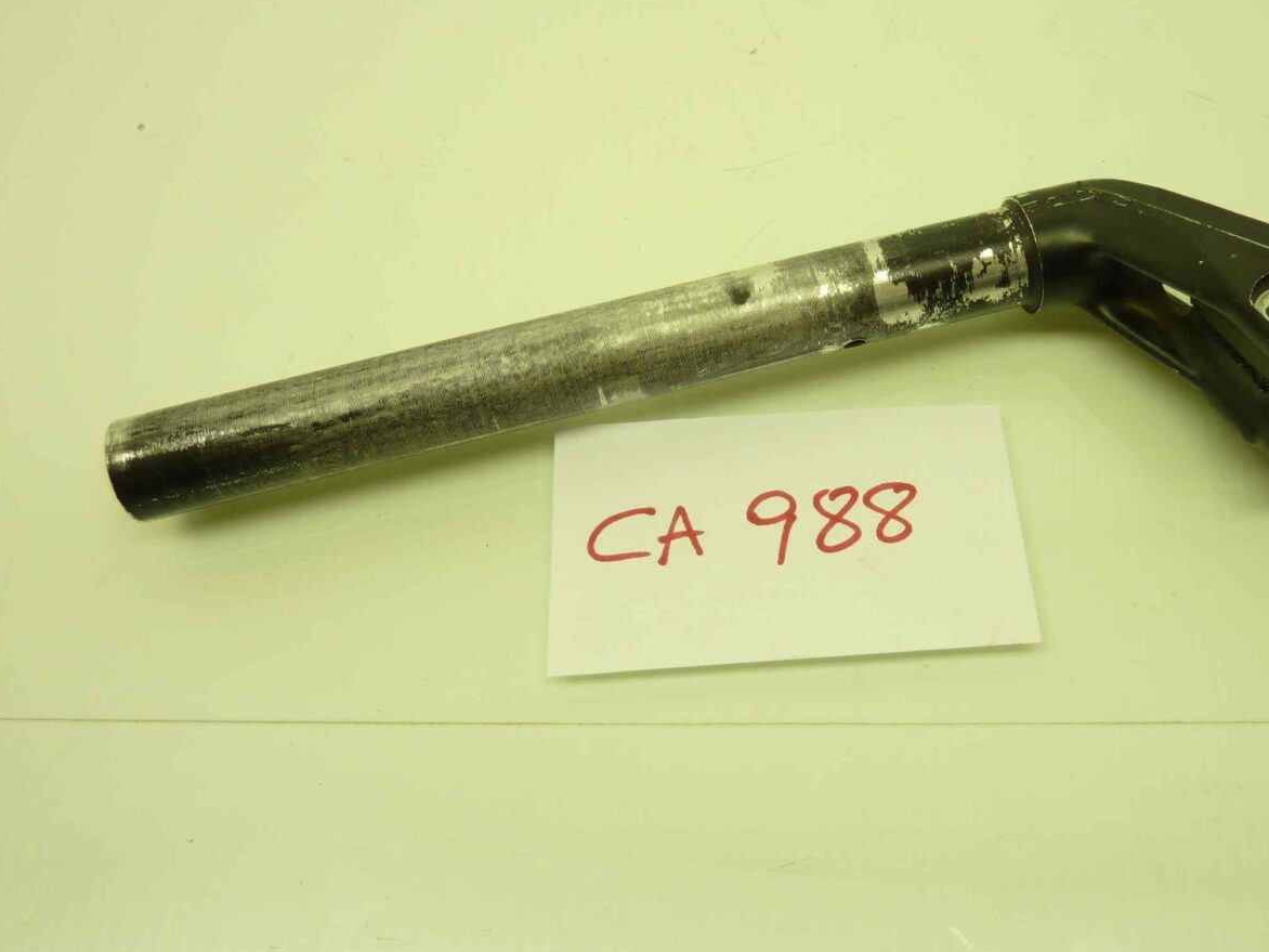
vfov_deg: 44.1
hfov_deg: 56.2
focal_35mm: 32
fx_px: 1173
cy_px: 411
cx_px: 790
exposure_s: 1/30
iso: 80
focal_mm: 4.1
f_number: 3.3
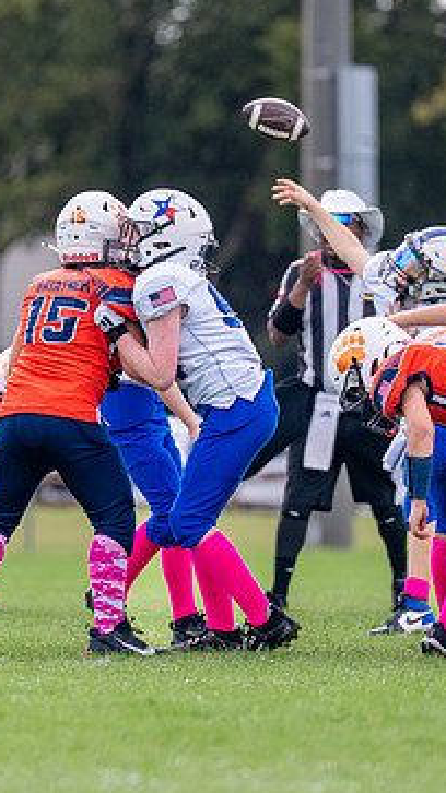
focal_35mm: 490
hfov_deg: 2.5
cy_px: 354
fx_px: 10309
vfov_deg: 4.4
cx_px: 126
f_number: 2.8
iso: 400
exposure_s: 1/3200
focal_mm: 200
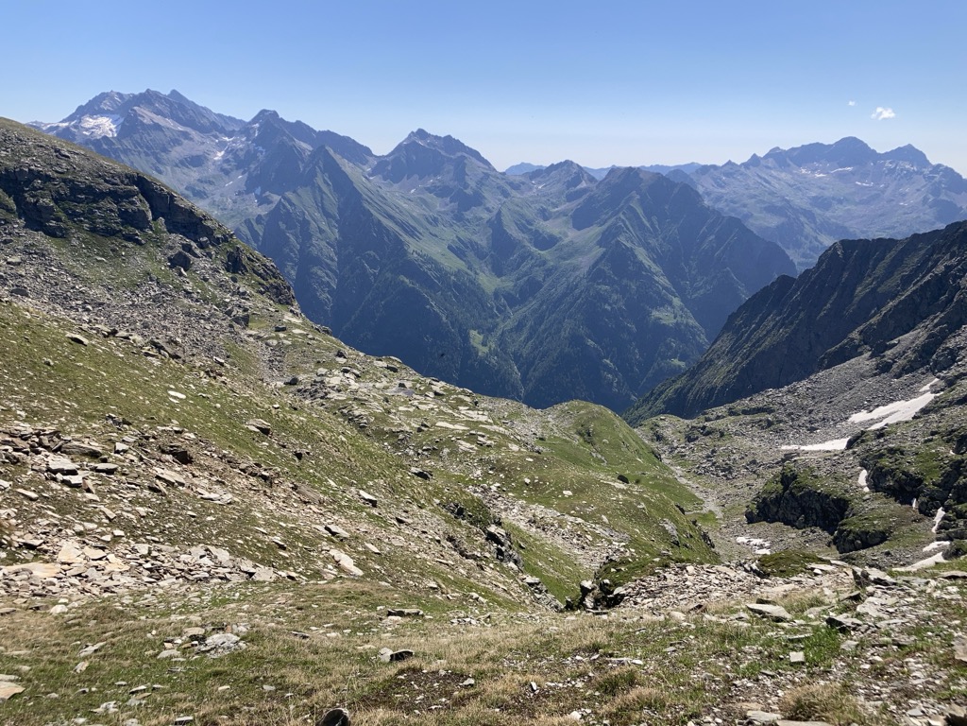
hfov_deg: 63.4
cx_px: 484
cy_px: 363
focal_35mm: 28
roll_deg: -0.5
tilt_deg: -13.4
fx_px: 782
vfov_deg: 49.7
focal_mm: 3.99
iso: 20
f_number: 1.8
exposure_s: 1/2183
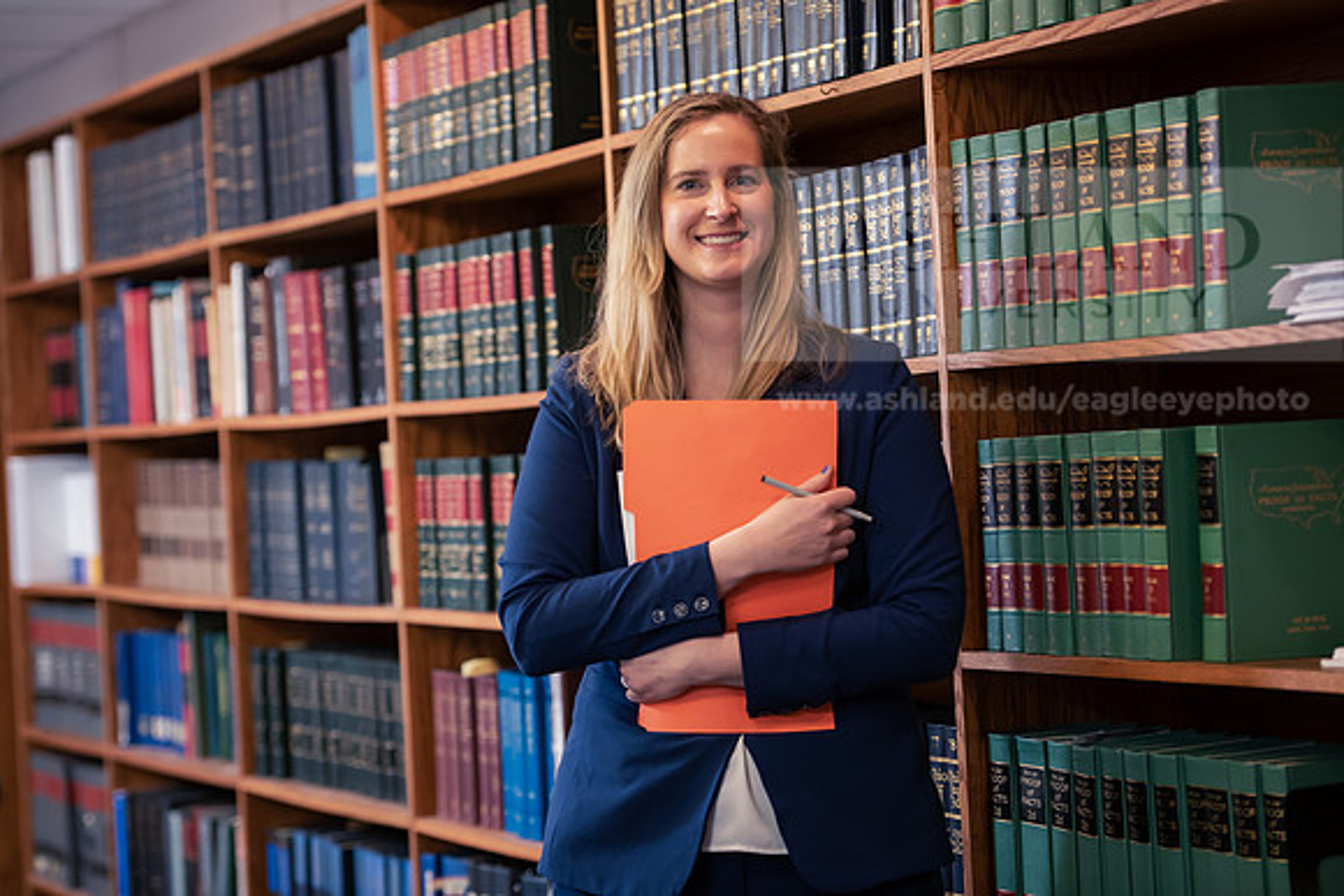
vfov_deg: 14.9
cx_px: 672
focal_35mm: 92
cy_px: 448
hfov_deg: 22.1
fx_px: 3435
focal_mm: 92
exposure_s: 1/125
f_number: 3.2
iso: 1000
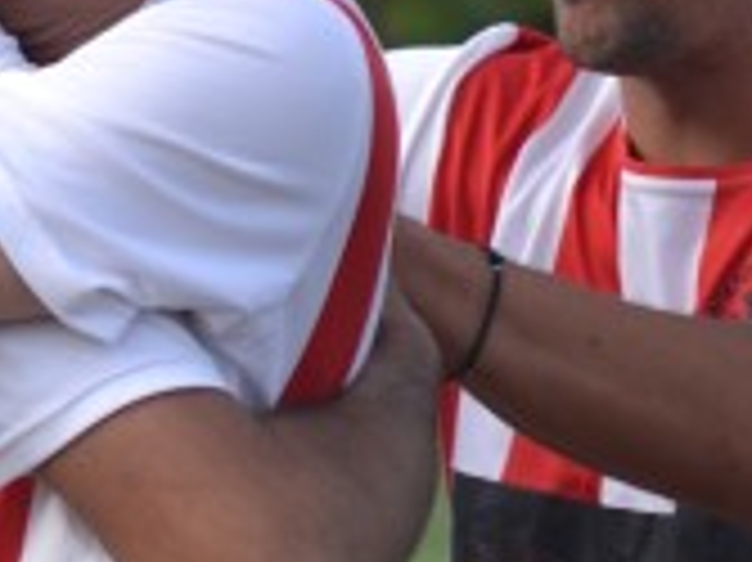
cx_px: -248
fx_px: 20426
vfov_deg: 1.6
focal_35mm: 941
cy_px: 130
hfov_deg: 2.1
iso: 400
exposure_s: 1/640
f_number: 5.3
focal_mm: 165
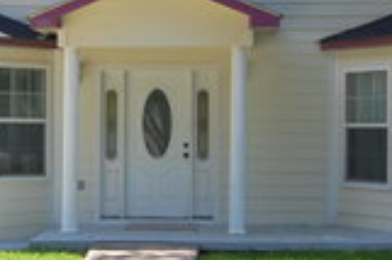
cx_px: 142
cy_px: 119
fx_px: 1142
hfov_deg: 19.4
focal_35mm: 105
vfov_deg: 13.0
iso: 200
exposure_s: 1/200
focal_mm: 22
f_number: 7.1
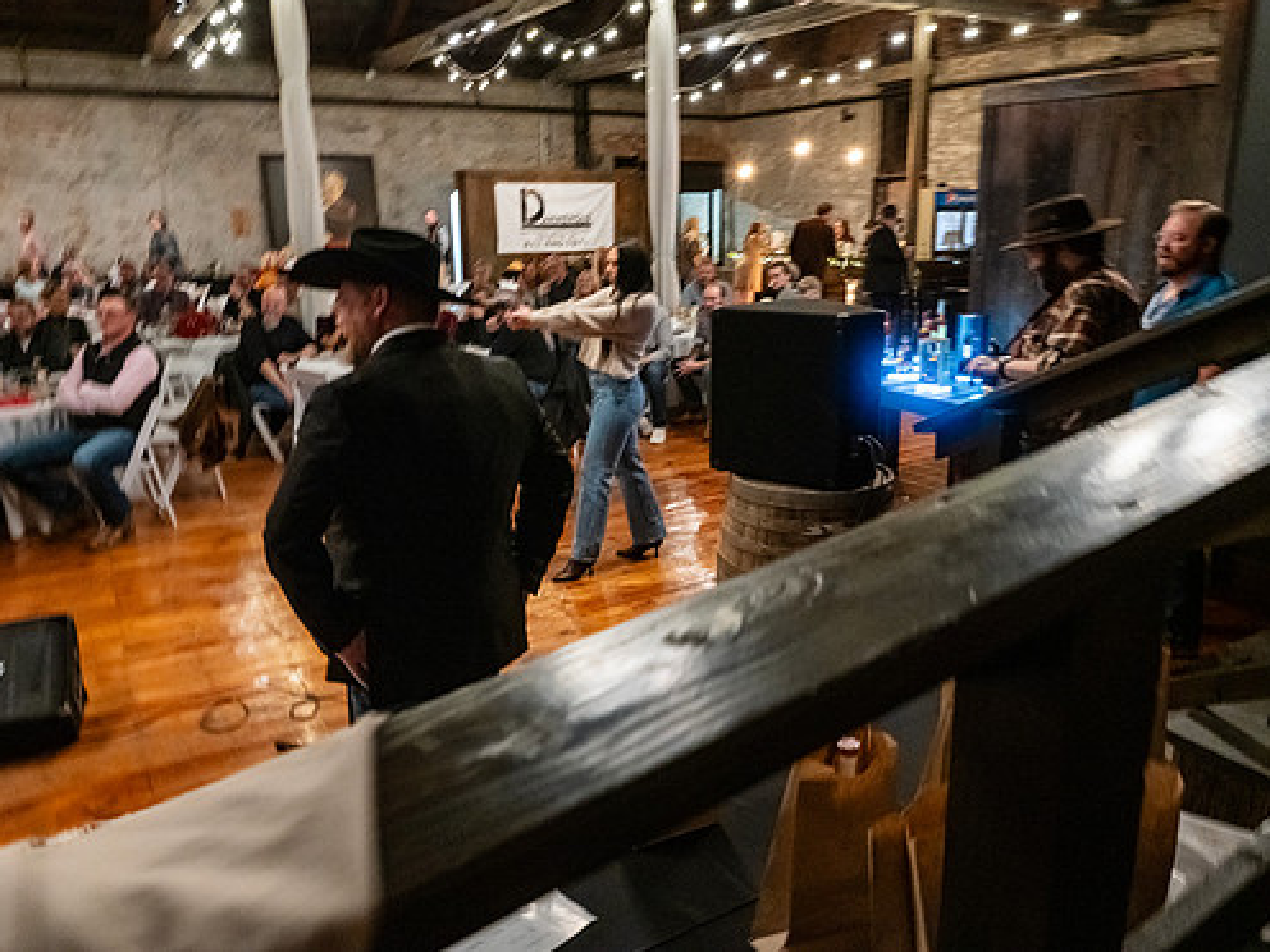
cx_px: 635
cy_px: 459
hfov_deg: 65.3
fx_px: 991
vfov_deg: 51.3
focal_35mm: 27
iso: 6400
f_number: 6.3
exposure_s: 1/40
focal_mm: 24
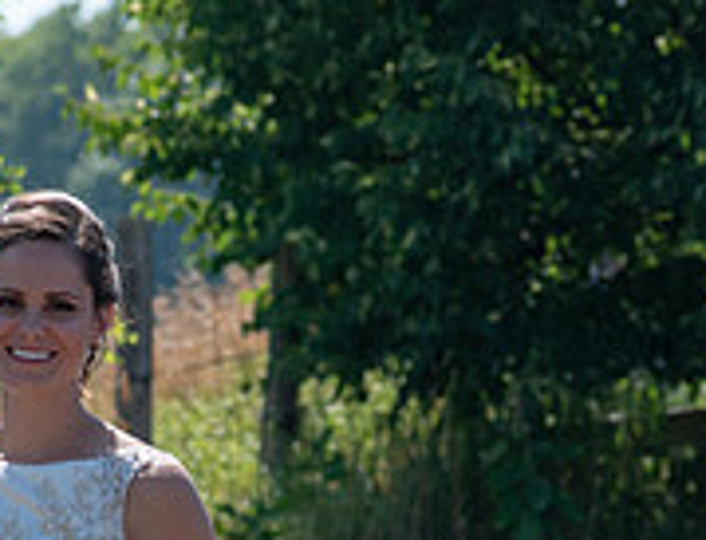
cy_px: 753
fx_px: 14835
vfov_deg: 2.1
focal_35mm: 722
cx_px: 29
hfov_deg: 2.7
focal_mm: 135
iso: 200
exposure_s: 1/800
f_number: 7.1
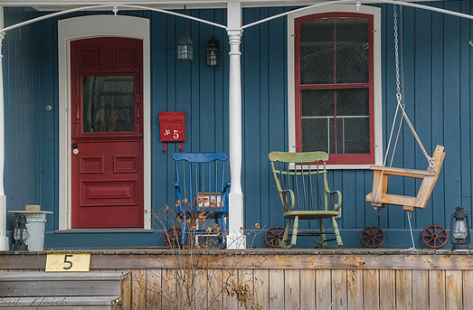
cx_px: 223
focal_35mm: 112
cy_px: 136
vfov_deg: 12.1
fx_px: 1464
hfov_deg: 18.3
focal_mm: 62
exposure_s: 1/400
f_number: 10
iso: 6400
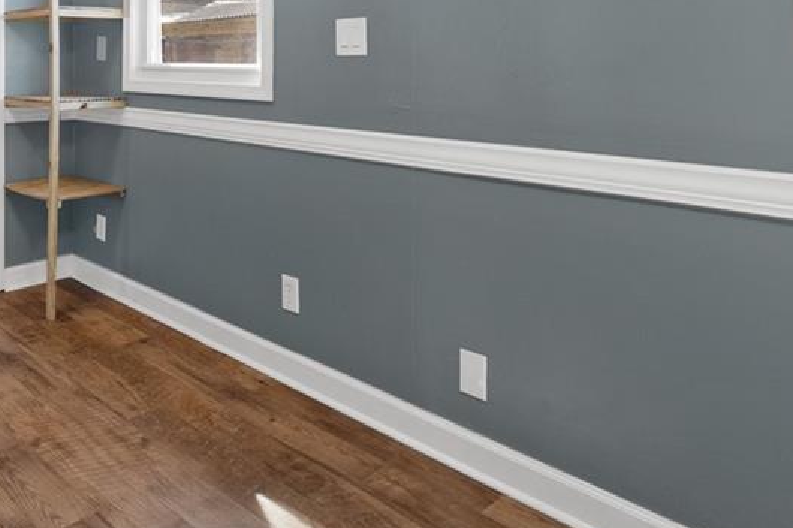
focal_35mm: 29
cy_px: 49
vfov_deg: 41.3
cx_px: 230
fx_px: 639
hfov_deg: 61.2
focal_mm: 10
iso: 250
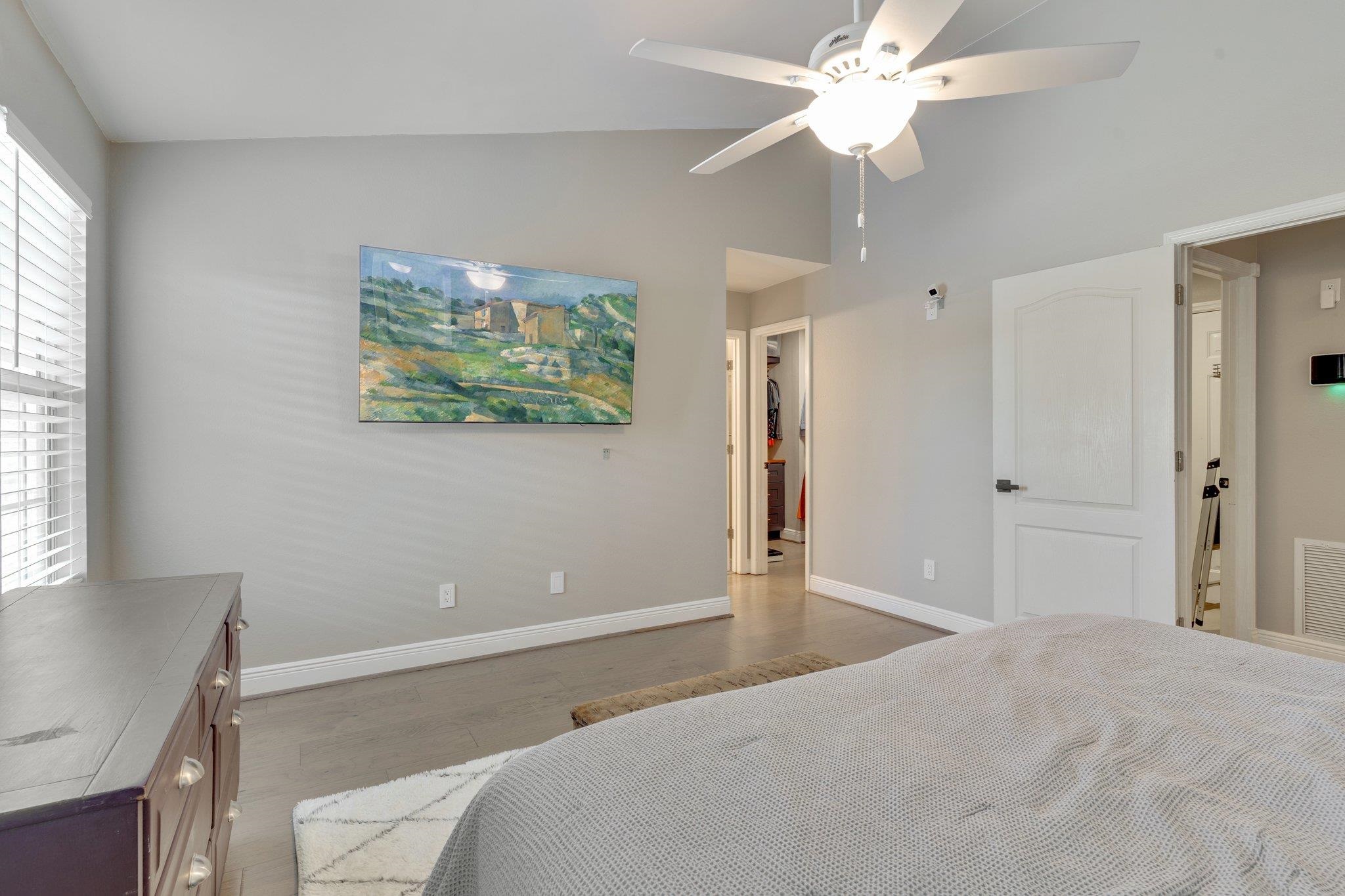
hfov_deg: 93.3
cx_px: 672
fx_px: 635
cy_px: 448
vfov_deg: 70.4
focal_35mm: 17
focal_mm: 17
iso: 100
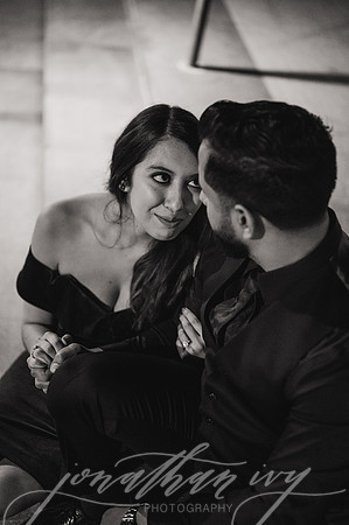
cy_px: 262
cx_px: 174
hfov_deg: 26.9
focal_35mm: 50
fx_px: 729
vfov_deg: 39.6
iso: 5000
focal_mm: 50
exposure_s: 1/320
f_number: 2
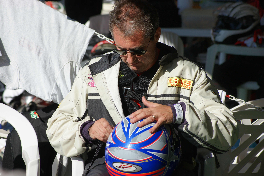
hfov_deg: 10.2
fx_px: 1484
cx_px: 132
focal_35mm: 202
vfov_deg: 6.8
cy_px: 88
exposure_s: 1/500
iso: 100
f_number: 6.3
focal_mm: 135
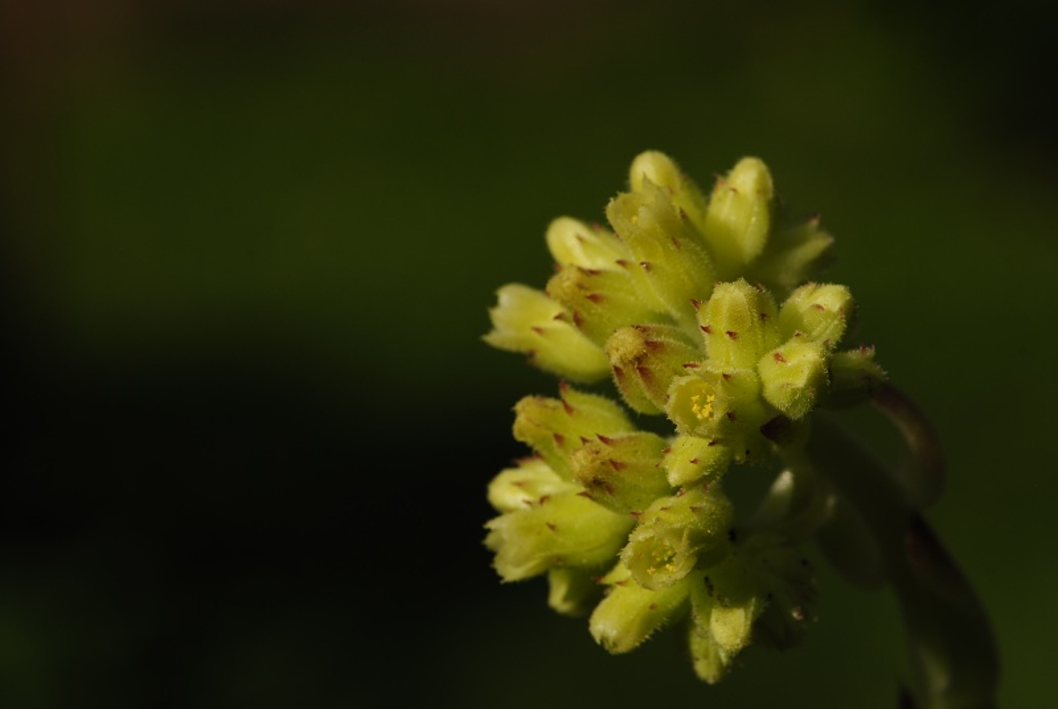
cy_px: 354
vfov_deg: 10.8
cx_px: 529
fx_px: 3753
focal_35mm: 128
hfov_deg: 16.0
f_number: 13
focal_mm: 85
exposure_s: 1/320
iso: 100
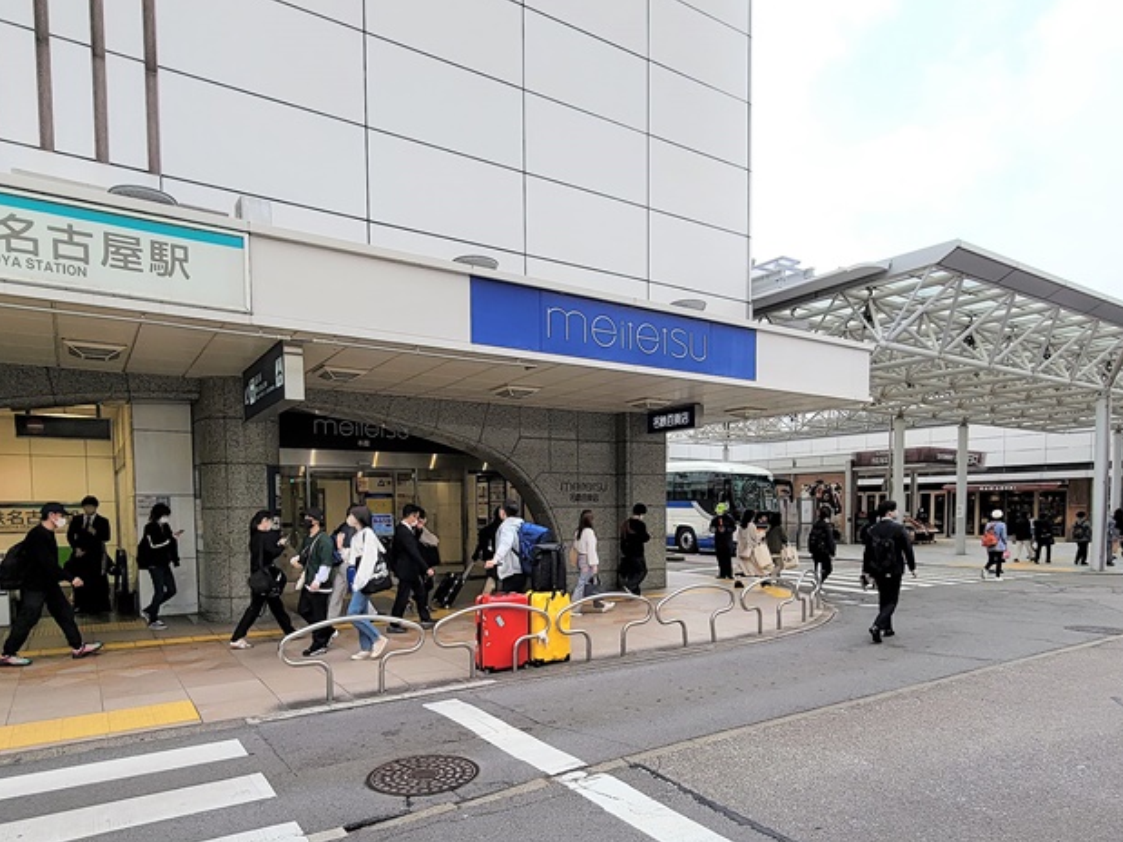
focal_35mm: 21
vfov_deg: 62.2
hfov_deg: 79.0
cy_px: 544
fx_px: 681
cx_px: 577
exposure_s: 1/461
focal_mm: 2.2
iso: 50
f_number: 2.2
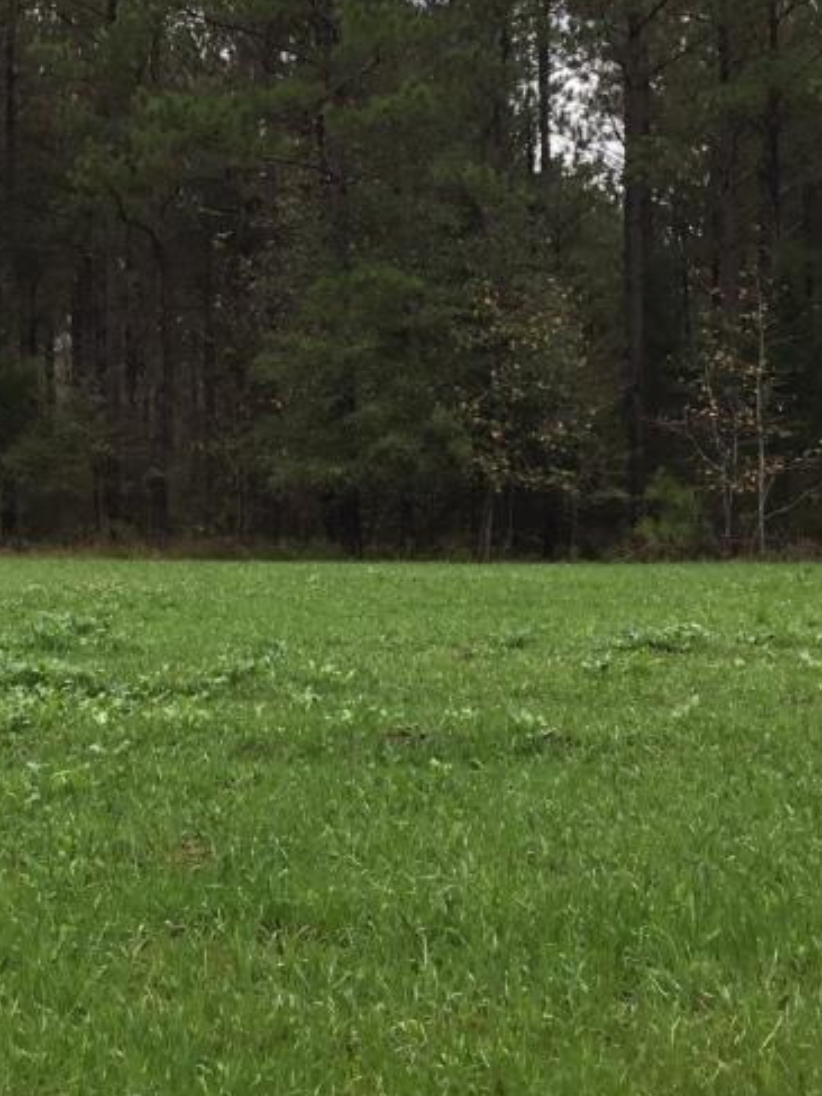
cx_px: 146
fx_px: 2058
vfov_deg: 29.5
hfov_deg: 22.2
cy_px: 312
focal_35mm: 65
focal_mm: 3.3
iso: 25
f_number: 2.4
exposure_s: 1/332
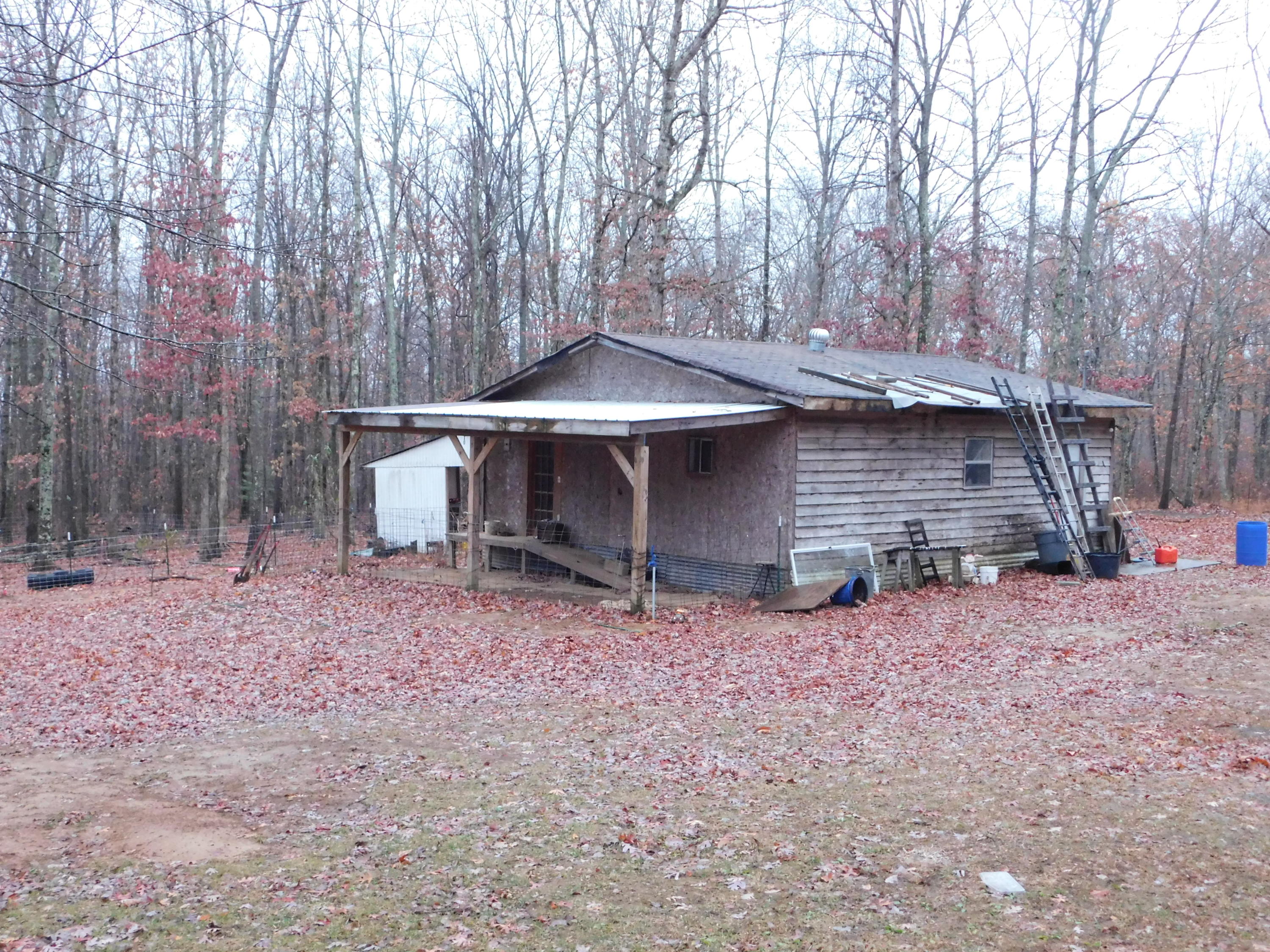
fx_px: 1468
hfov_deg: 46.8
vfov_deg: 36.0
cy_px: 476
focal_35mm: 40
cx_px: 635
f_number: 3.6
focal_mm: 7.1
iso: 560
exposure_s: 1/8
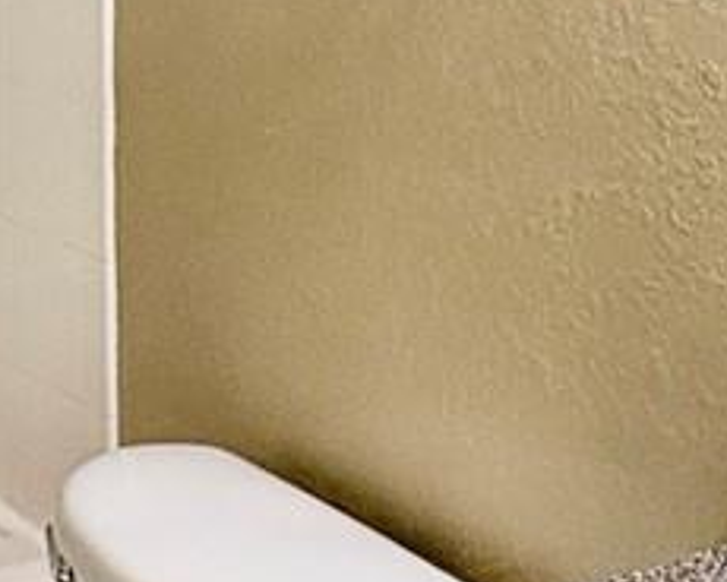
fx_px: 2044
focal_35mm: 95
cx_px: -13
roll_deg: +1.3
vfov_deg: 15.6
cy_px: -117
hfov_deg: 19.5
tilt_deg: -2.3
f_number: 2.2
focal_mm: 2.22
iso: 250
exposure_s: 1/120
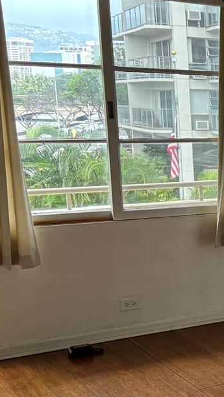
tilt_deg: -10.7
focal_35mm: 74
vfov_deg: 28.4
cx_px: 492
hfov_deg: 13.3
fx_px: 780
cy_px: 263
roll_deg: -0.9
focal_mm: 5.96
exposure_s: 1/121
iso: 80
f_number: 1.6
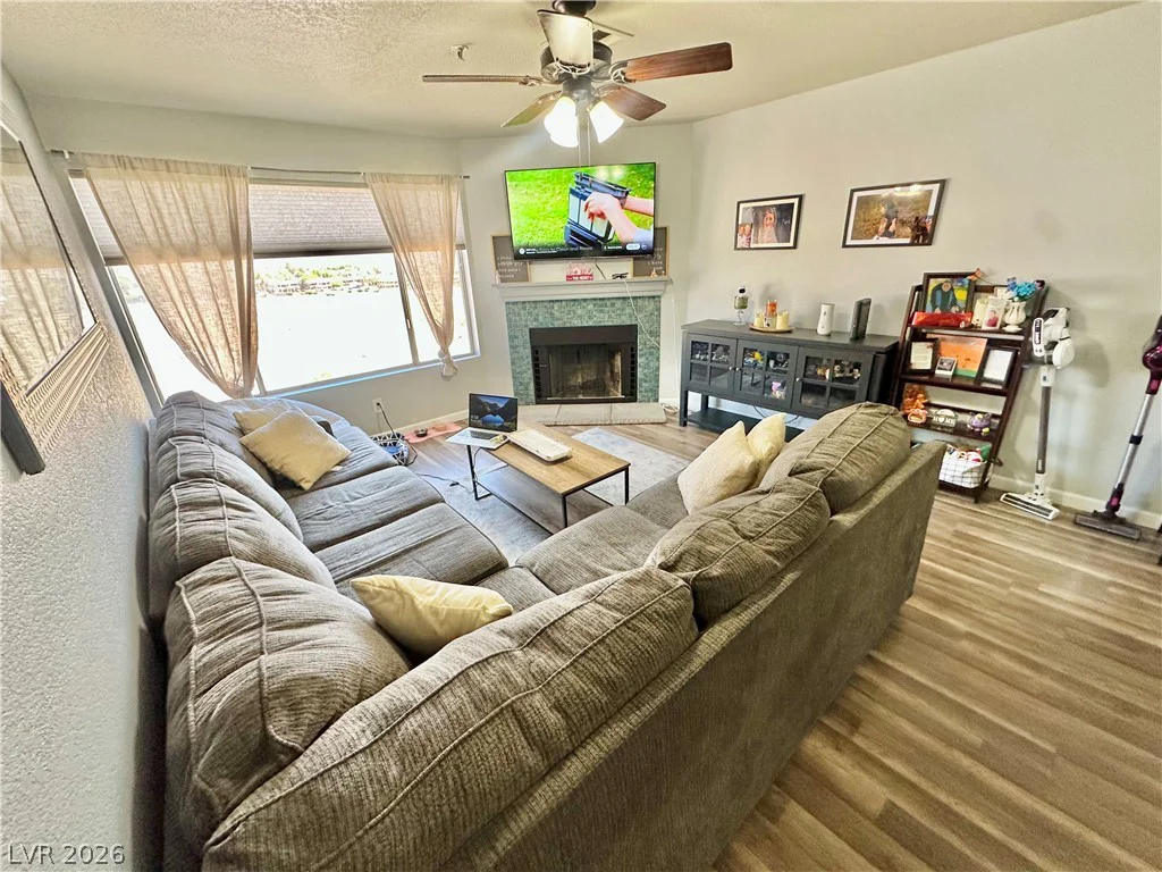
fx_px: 470
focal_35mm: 14
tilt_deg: -21.5
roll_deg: +3.6
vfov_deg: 85.7
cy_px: 436
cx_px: 581
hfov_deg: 102.1
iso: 320
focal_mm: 2.22
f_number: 2.2
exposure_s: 1/120
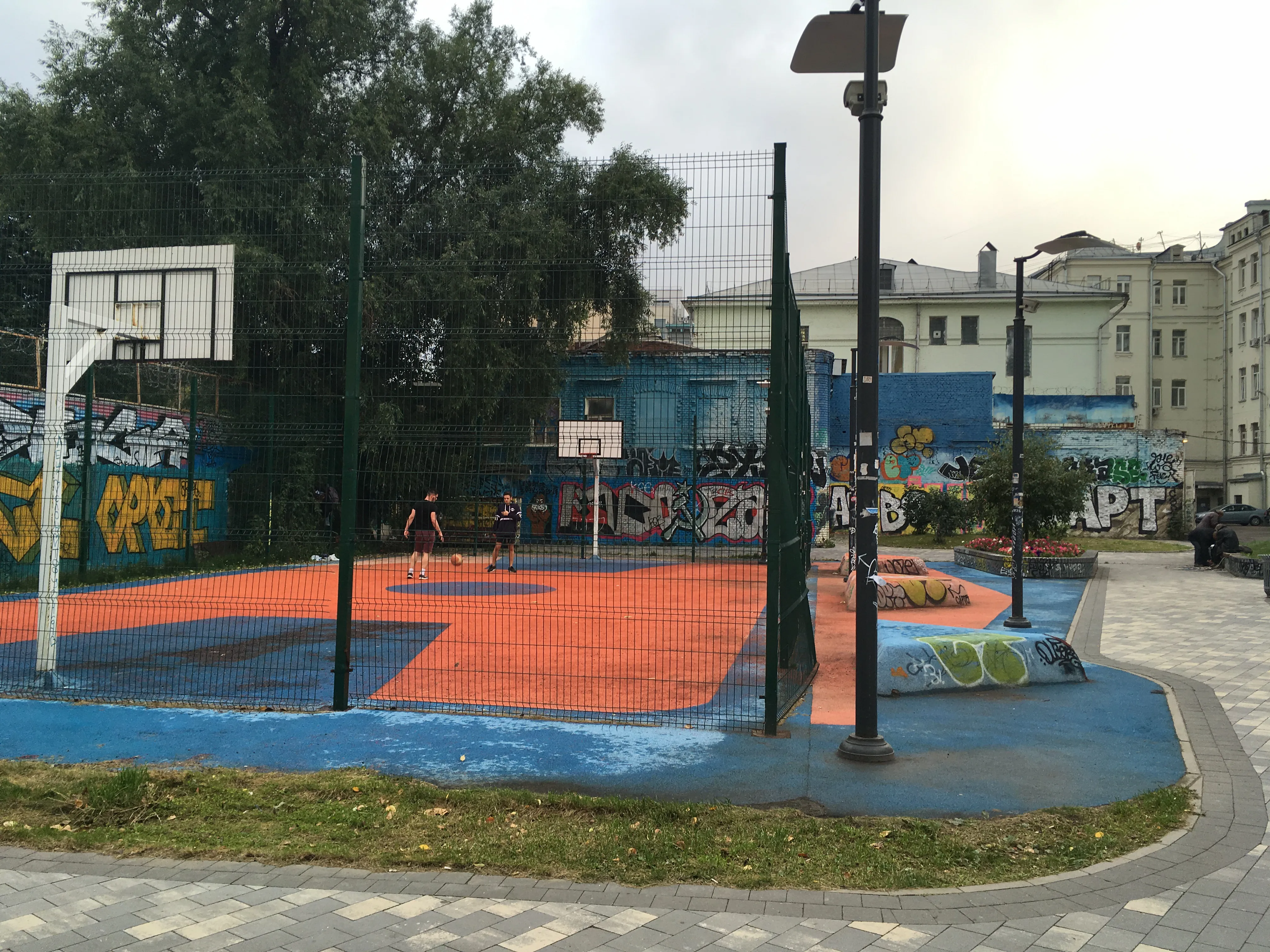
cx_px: 635
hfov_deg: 61.7
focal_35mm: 29
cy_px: 476
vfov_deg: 48.2
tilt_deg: +1.7
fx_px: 1064
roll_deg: -0.9
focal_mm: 4.15
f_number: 2.2
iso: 25
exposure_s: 1/158
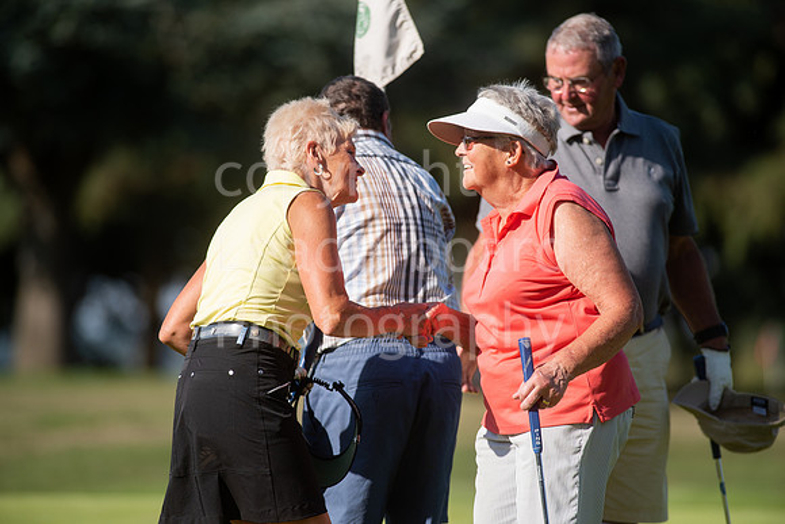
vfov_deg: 4.6
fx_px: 6543
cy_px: 262
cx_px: 392
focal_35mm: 300
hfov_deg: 6.9
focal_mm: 300
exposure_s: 1/4000
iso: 200
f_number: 4
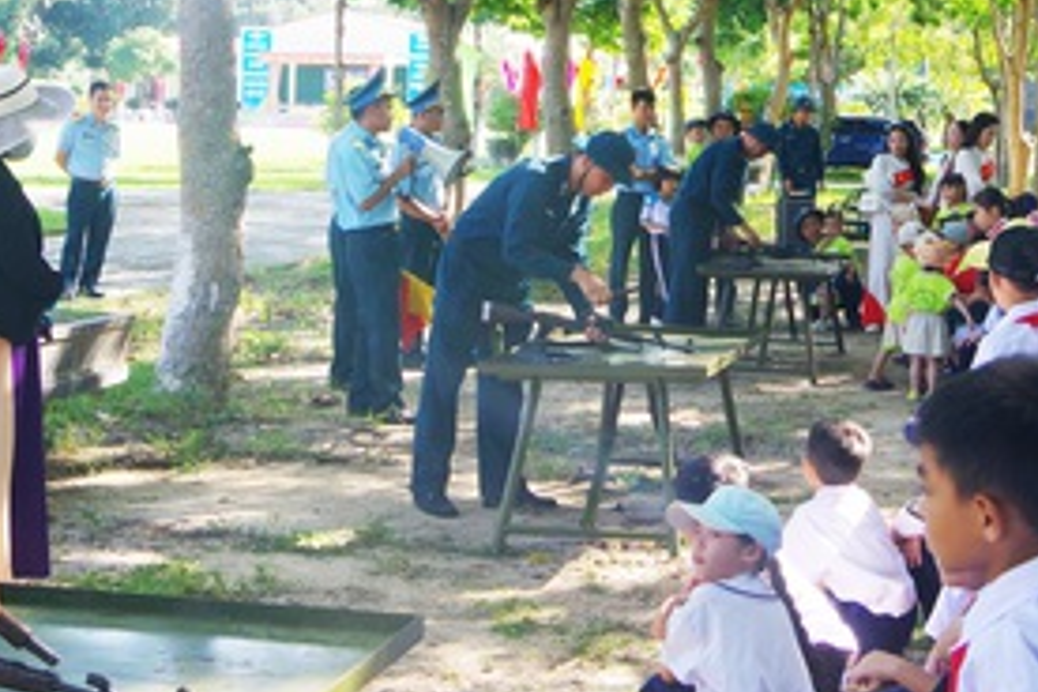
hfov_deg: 27.6
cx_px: 654
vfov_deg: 18.2
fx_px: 2105
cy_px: 9
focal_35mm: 73
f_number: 8
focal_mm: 21
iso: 400
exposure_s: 1/100
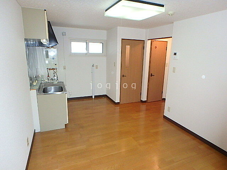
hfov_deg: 79.0
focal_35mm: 21
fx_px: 138
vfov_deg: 63.4
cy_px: 85
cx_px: 114
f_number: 3.5
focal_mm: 3.7
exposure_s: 1/30
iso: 400
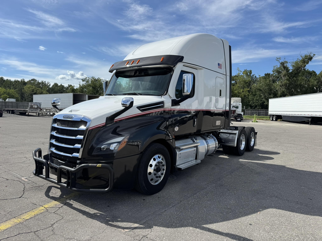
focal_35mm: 24
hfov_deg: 71.6
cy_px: 120
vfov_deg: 56.8
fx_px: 223
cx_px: 161
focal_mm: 6.76
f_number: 1.78
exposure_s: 1/5814
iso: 80
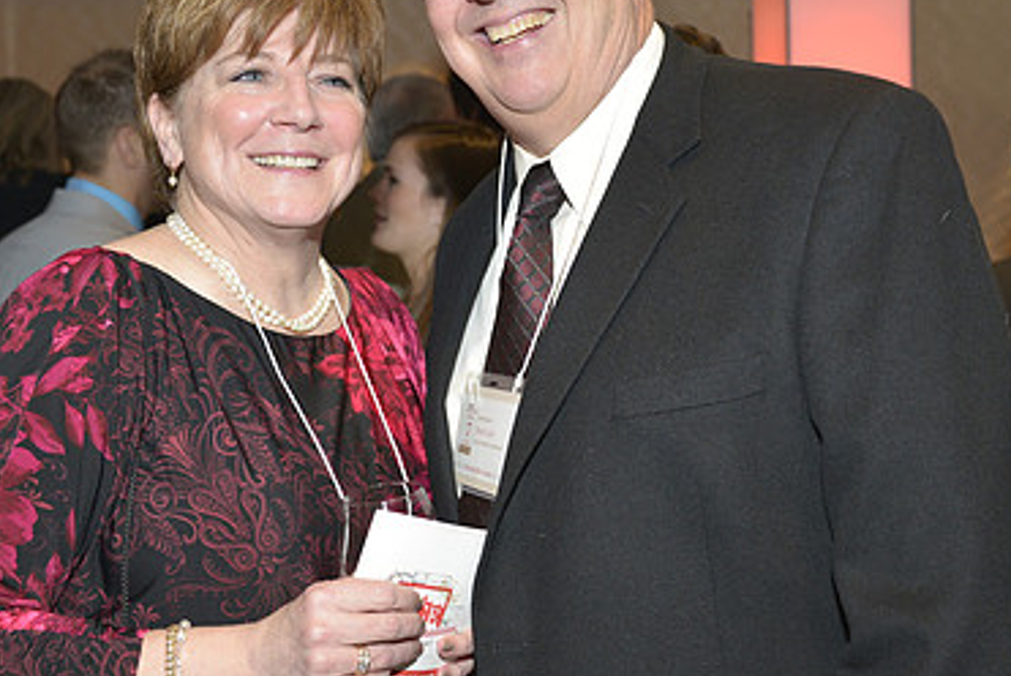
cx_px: 550
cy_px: 271
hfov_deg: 39.5
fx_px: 1405
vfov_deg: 27.0
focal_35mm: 50
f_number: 4
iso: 800
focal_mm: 32
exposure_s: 1/60
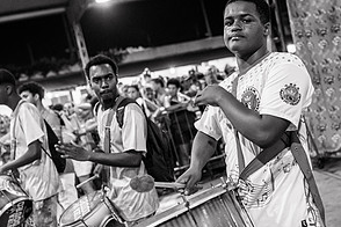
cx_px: 172
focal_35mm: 55
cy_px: 167
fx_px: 521
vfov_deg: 24.4
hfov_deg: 36.2
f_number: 1.8
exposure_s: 1/200
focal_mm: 24
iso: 800
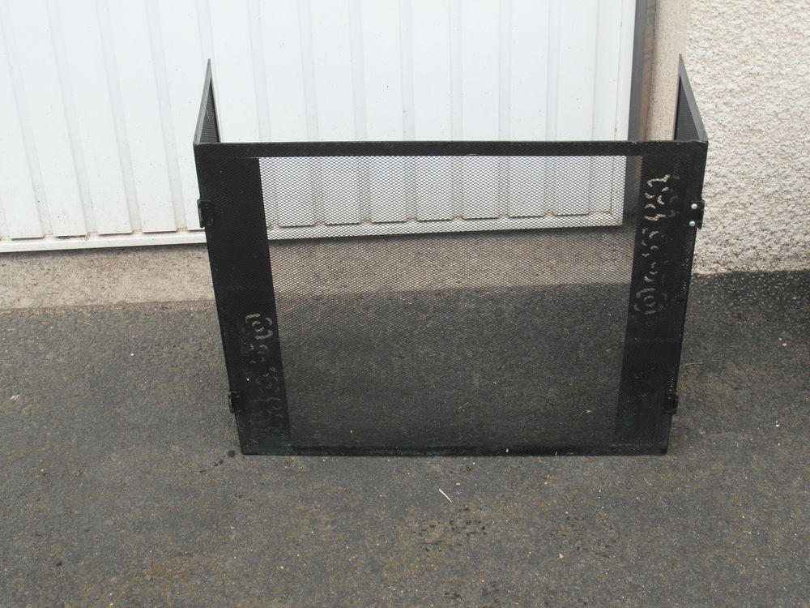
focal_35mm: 62
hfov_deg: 31.2
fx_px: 1451
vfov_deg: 23.7
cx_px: 405
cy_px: 304
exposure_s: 1/45
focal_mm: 10.2
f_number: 4.8
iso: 80
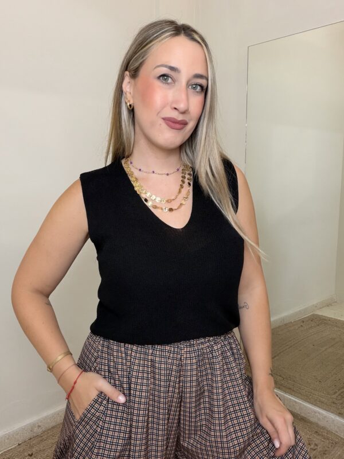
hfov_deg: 46.8
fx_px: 398
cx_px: 172
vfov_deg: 60.0
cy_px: 230
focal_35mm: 30
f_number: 1.9
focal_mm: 2.71
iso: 80
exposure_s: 1/50
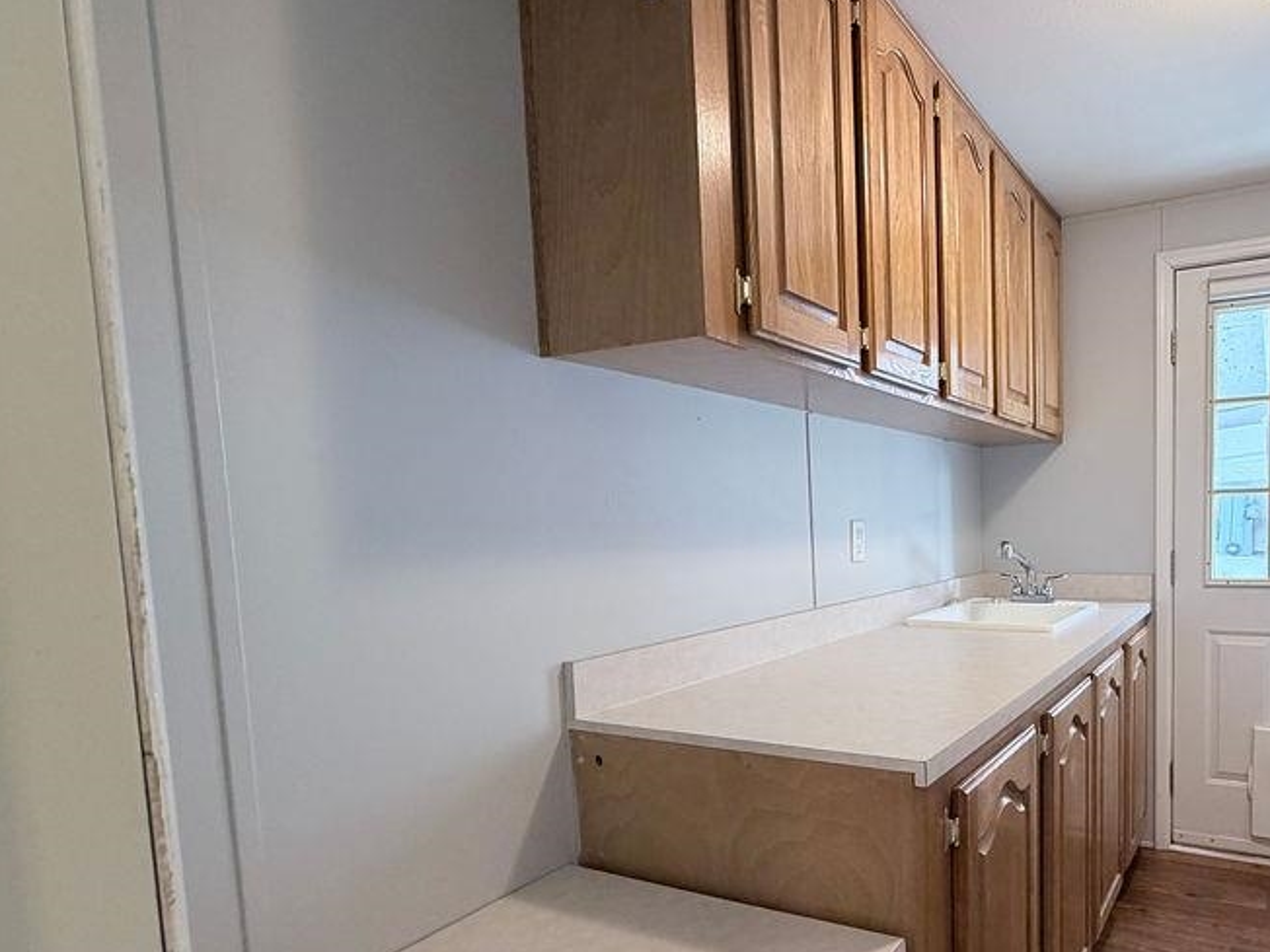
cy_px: 584
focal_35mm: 22
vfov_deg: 60.4
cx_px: 915
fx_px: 807
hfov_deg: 72.3
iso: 200
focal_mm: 2.22
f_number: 2.2
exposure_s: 1/60
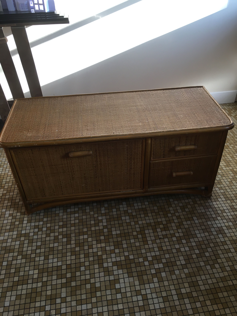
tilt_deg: -37.8
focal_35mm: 29
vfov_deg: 61.7
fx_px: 265
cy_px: 158
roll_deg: +0.8
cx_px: 118
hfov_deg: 48.2
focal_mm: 4.15
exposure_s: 1/33
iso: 25
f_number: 2.2
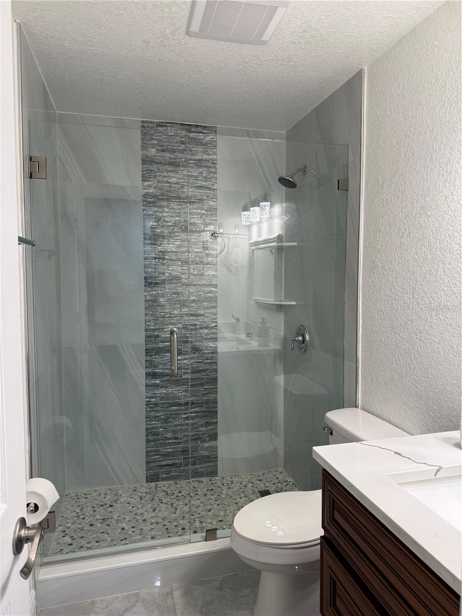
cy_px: 308
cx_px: 231
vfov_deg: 71.6
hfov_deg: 56.8
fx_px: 427
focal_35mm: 24
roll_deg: +0.0
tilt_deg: -3.1
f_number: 1.78
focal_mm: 6.76
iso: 125
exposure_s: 1/60
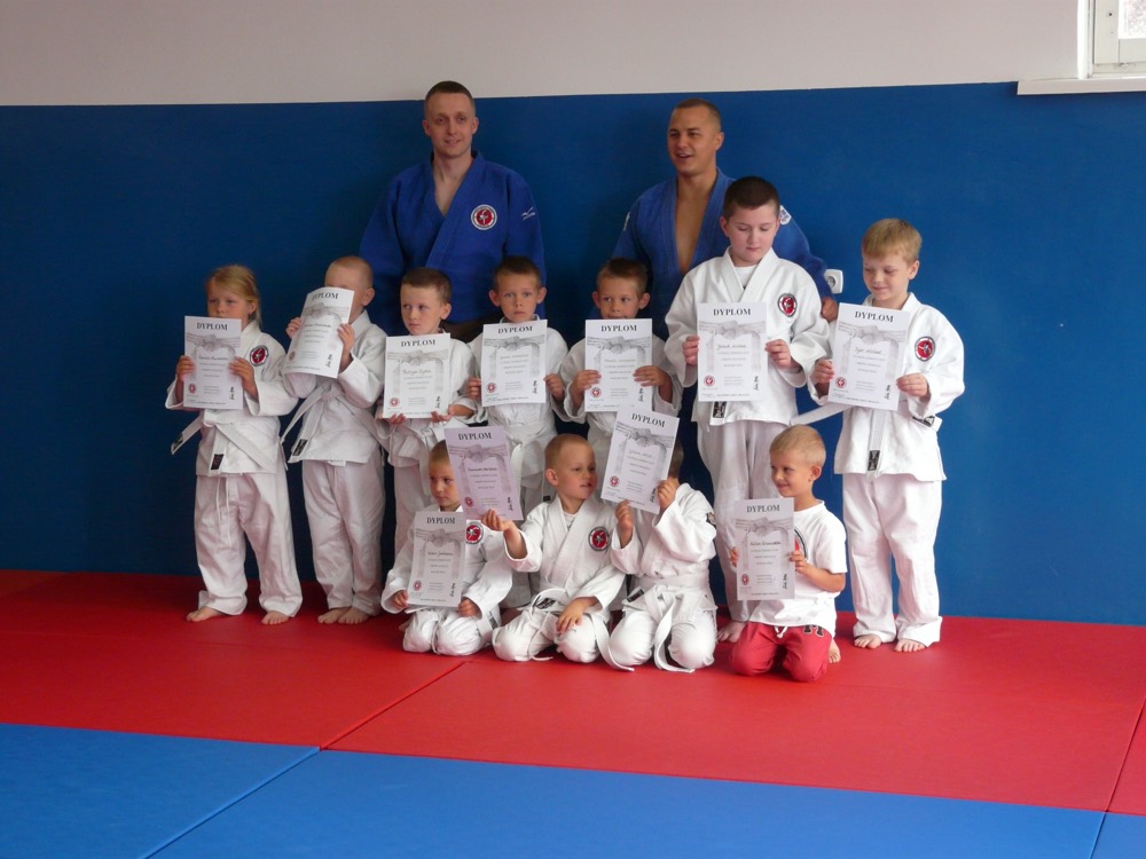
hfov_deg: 29.0
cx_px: 573
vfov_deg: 21.9
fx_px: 2218
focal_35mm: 67
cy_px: 430
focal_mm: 11.1
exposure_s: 1/50
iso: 200
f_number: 3.2
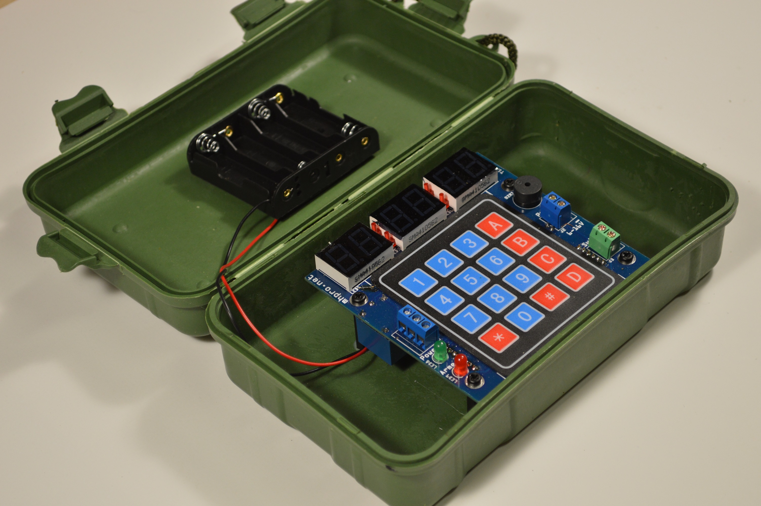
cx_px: 380
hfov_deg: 24.6
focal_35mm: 82
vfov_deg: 16.5
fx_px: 1742
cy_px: 253
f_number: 5.6
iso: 400
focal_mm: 55
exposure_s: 1/20
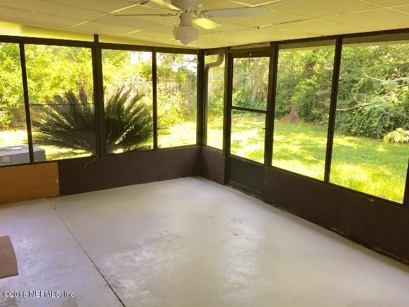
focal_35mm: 29
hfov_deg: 61.7
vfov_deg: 48.2
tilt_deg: -14.7
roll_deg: -1.2
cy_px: 154
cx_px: 204
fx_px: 343
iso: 40
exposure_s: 1/120
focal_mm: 4.15
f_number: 2.2
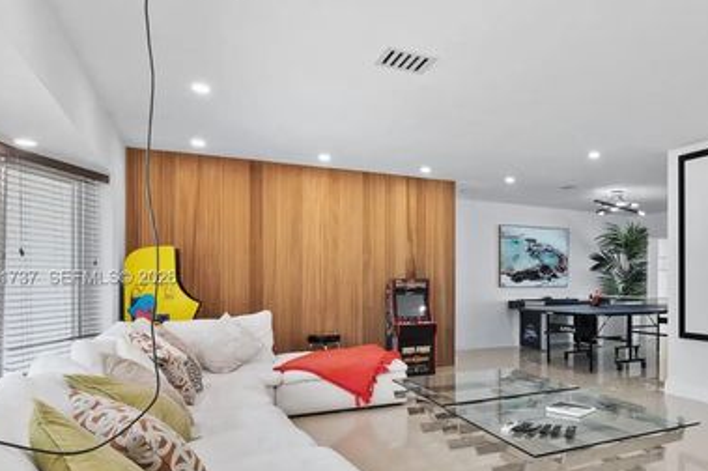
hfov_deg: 63.0
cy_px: 278
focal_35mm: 27
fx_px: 531
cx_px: 542
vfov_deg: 47.6
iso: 250
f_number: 14
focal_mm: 16
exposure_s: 1/1.67
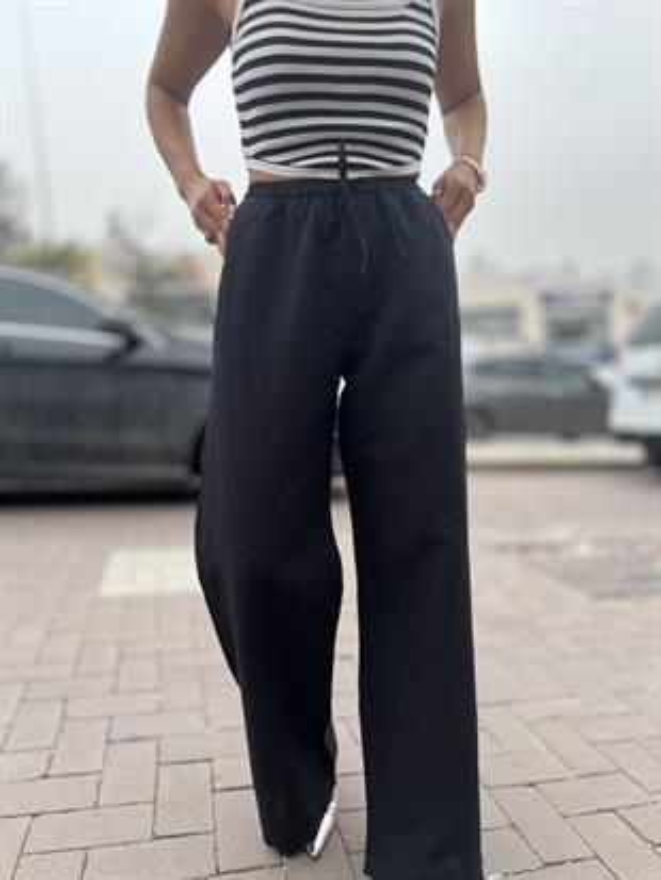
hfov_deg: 53.1
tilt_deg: -3.8
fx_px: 662
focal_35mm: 26
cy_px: 440
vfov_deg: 67.3
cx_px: 330
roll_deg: +2.7
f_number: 1.5
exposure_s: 1/1171
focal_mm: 5.7
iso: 50
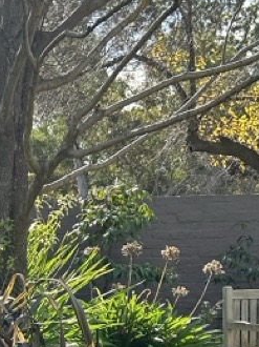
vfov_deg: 18.1
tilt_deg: -10.5
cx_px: -154
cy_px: 452
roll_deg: +0.8
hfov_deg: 13.6
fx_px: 1009
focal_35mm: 101
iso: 50
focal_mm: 5.7
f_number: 1.5
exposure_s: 1/654
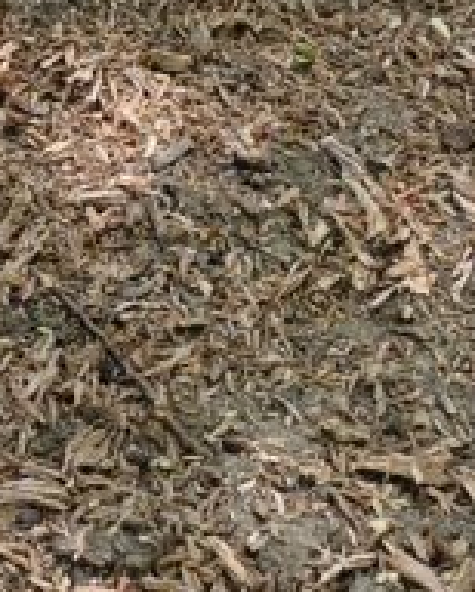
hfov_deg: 11.3
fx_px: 2281
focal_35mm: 130
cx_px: -305
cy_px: -910
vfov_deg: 11.6
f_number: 1.8
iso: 50
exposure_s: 1/437
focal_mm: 4.69
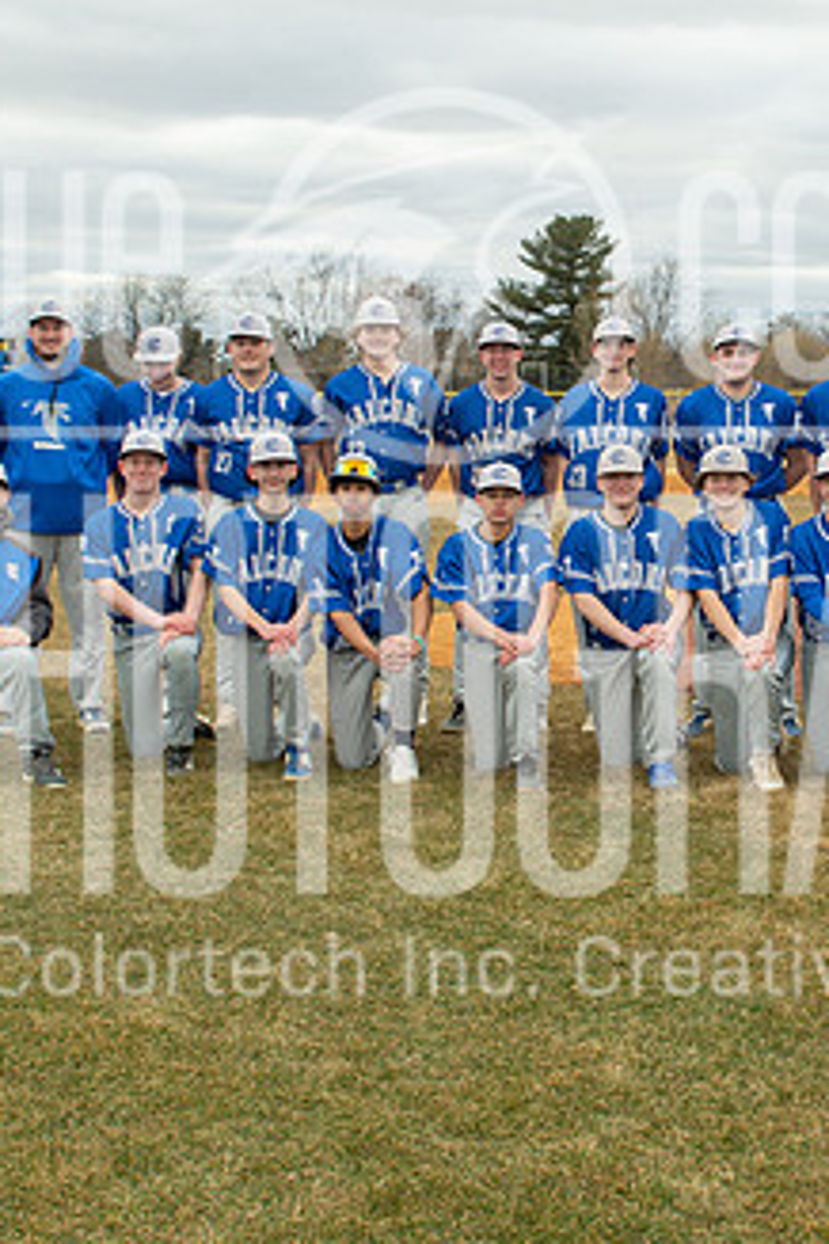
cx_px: 656
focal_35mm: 59
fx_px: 2038
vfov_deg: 33.9
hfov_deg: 22.7
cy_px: 514
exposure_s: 1/160
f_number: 5
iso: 100
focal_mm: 24
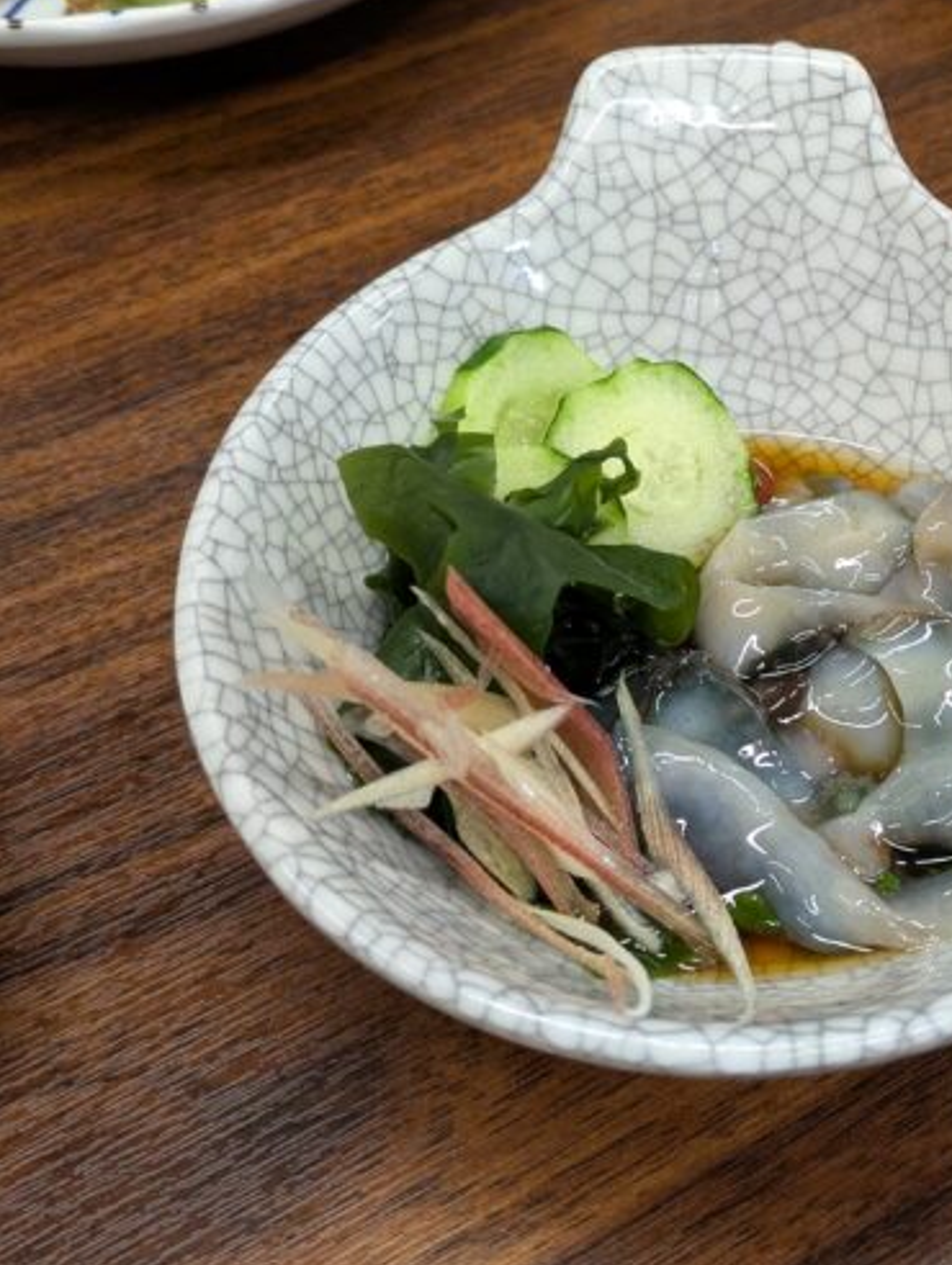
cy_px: 751
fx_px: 1903
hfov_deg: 27.5
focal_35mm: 52
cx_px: 778
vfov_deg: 36.7
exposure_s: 1/50
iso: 342
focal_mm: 5.43
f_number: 1.89
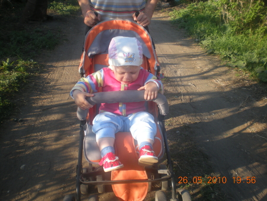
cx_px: 134
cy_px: 100
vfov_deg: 37.8
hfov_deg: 49.0
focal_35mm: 38
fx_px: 293
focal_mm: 6.3
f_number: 3.1
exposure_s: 1/210
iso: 64
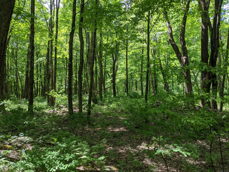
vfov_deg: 51.4
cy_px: 86
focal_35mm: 27
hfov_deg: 65.3
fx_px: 179
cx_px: 114
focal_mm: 4.38
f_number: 1.73
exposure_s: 1/443
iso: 49
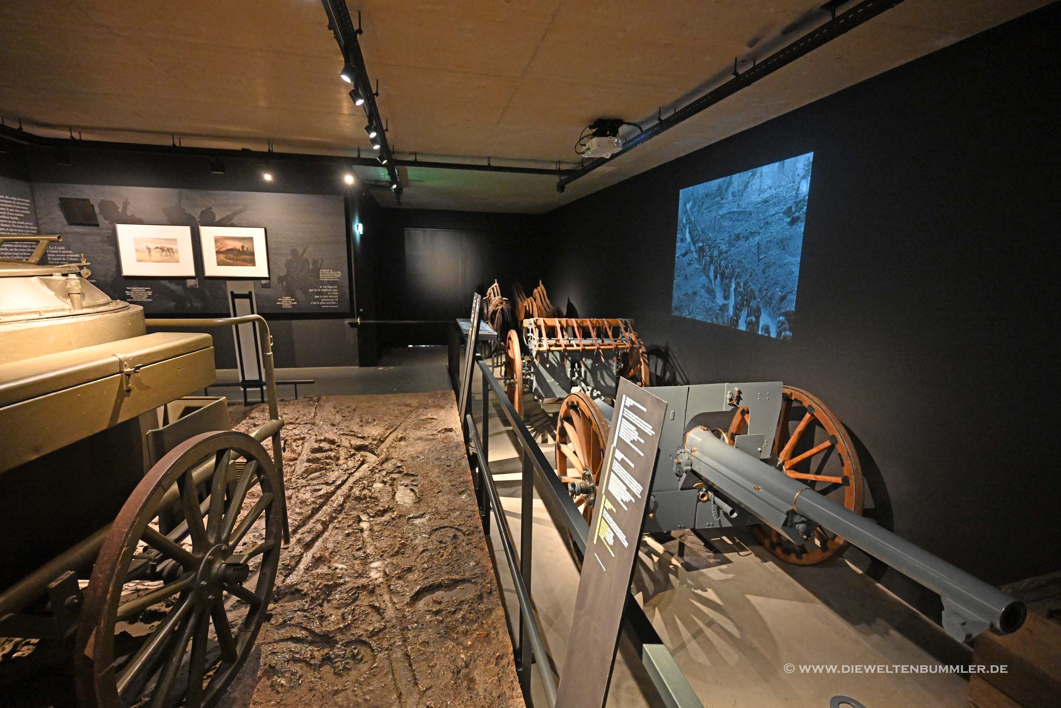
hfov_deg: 96.7
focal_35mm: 16
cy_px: 354
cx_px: 530
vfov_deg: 73.8
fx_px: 472
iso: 4500
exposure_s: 1/60
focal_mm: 16
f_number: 2.8
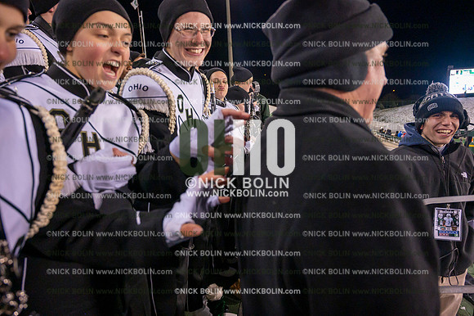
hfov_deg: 73.8
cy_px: 158
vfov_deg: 53.1
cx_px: 237
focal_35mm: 24
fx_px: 316
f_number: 4.5
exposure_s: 1/640
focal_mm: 24
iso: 5000
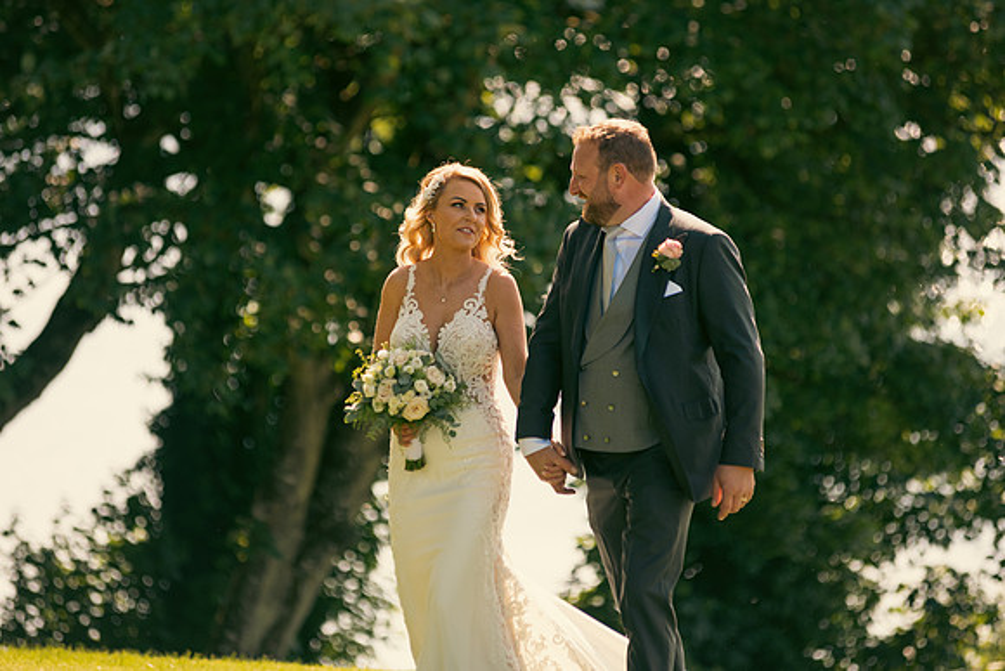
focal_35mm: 200
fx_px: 5584
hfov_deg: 10.3
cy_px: 336
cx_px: 502
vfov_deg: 6.9
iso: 100
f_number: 3.5
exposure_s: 1/500
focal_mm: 200
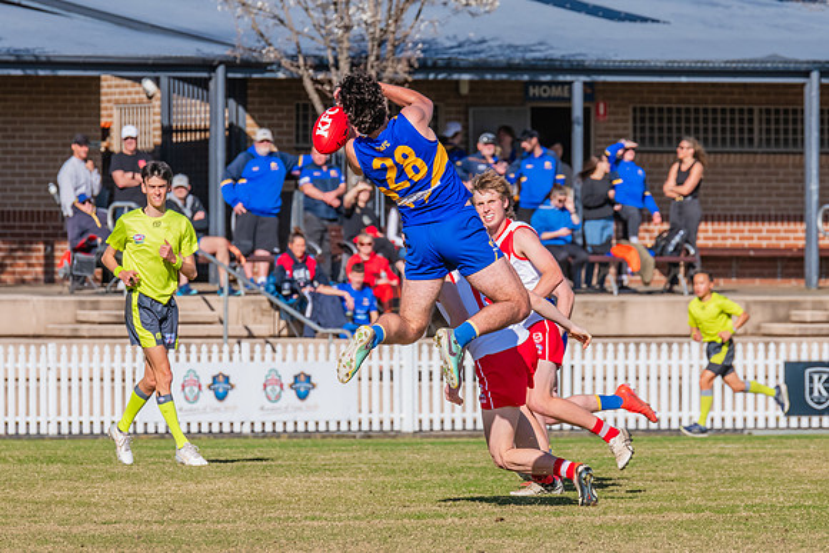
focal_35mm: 533
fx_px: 12269
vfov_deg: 2.6
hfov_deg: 3.9
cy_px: 216
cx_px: 482
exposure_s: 1/1250
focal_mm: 380
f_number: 14
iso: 800
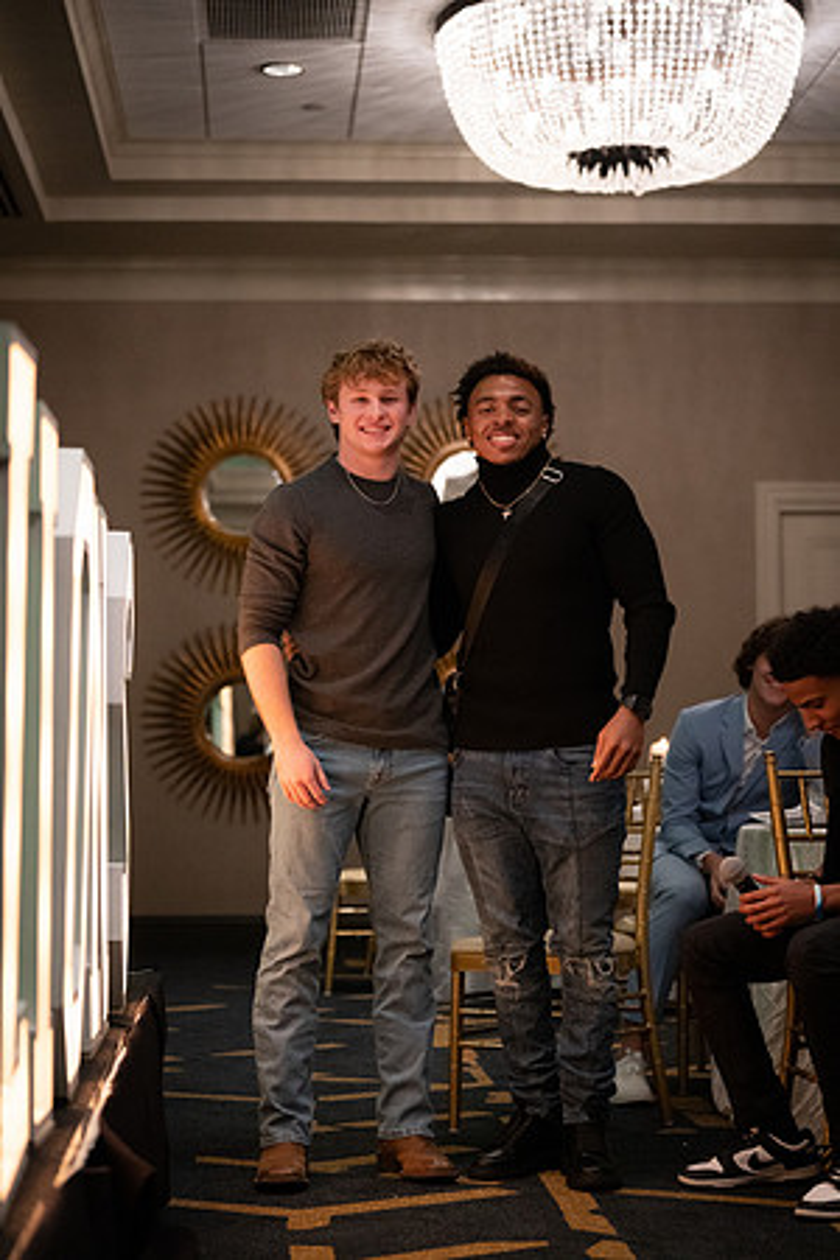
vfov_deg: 28.8
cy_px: 630
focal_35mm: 70
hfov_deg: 19.5
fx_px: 2450
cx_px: 420
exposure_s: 1/320
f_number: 2.8
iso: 8000
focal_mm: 70
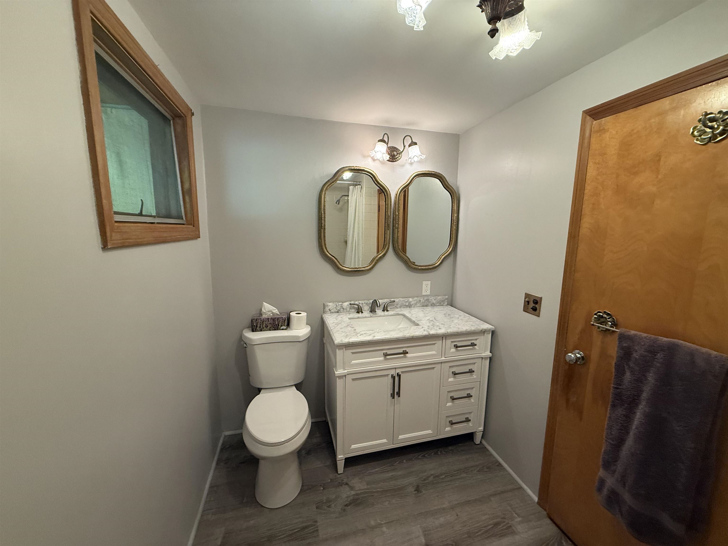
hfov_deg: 102.1
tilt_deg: -7.9
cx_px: 364
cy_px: 273
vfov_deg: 85.7
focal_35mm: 14
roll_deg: -0.9
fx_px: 294
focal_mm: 2.22
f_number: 2.2
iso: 250
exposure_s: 1/60
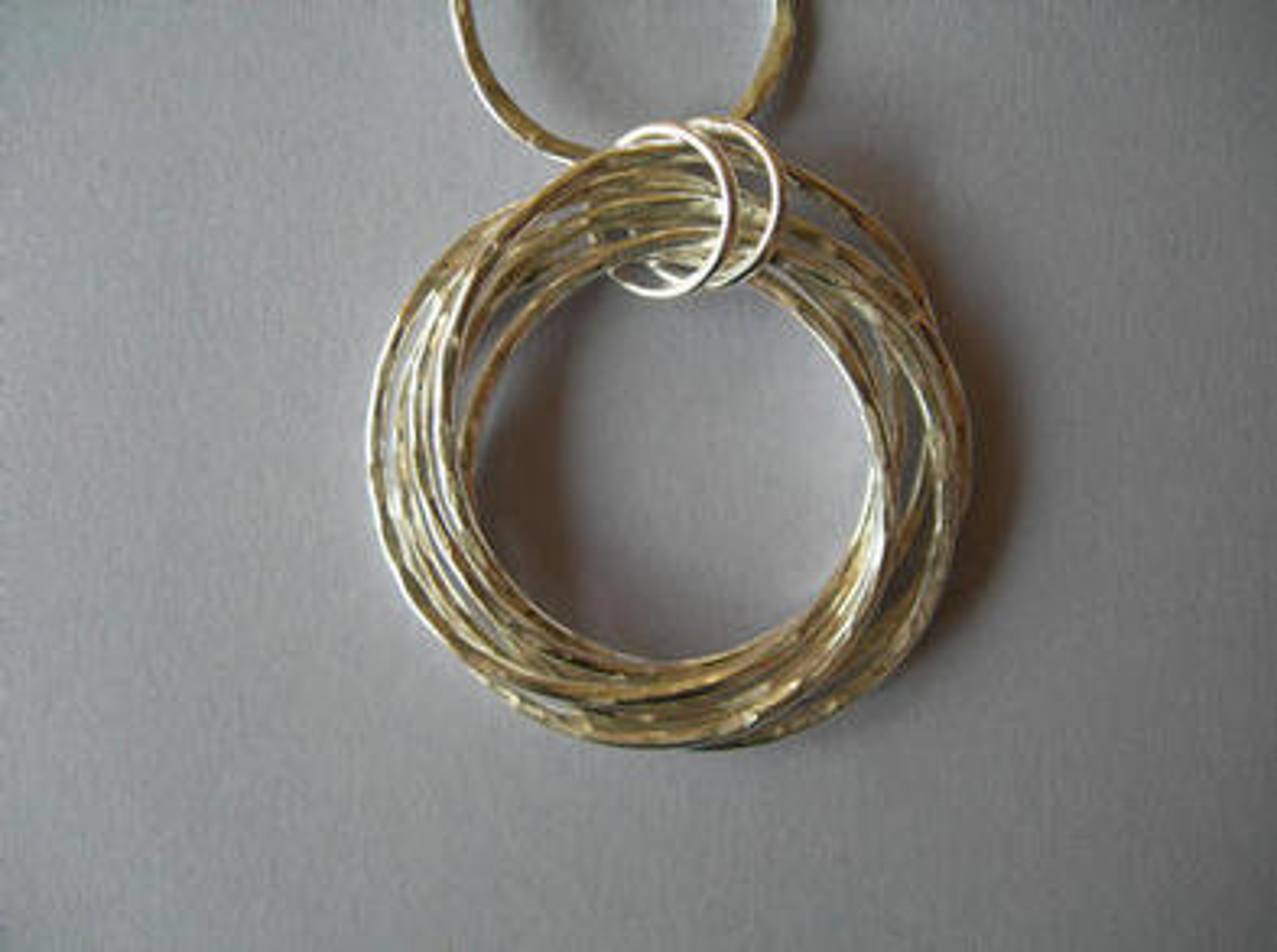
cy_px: 476
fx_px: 1399
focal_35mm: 38
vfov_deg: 37.6
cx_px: 638
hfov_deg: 49.1
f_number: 2.8
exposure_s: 1/95
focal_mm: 7.8
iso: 50
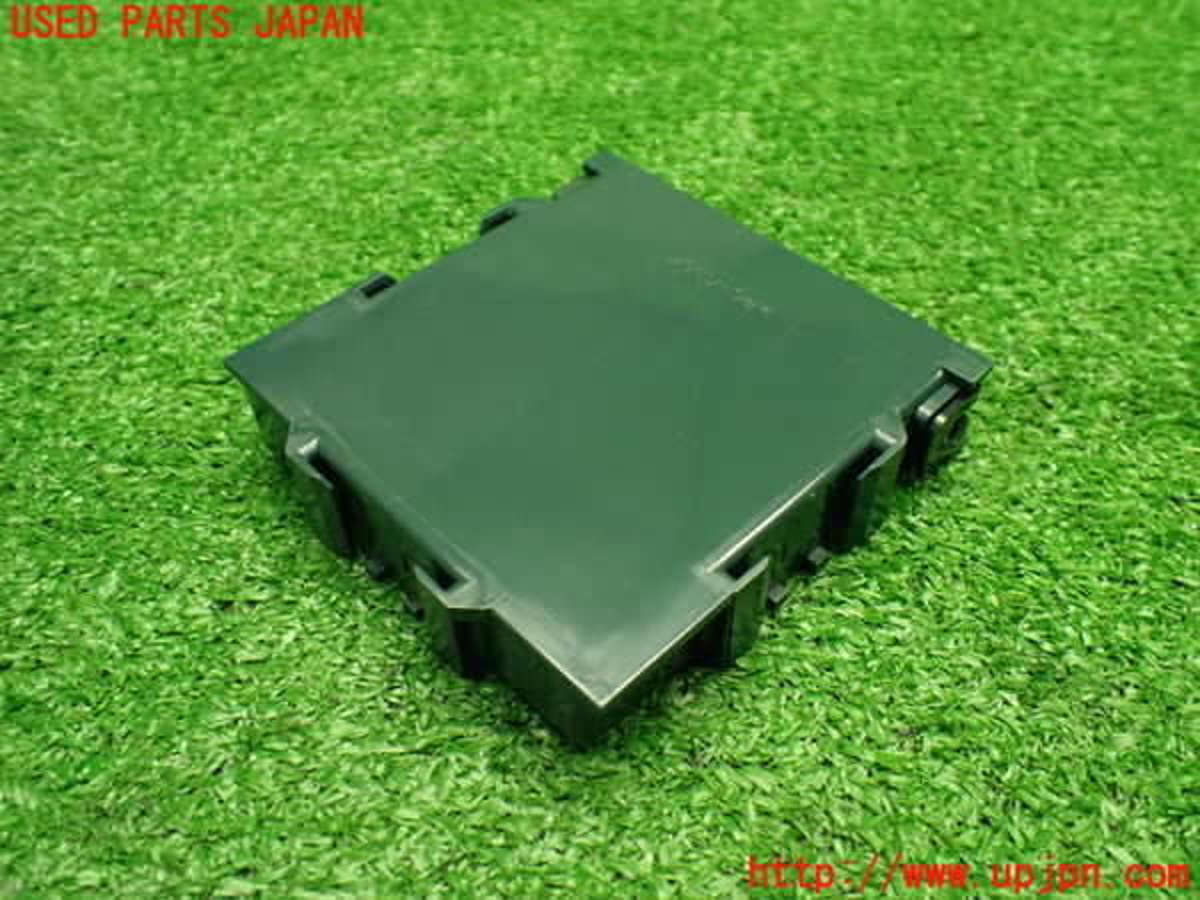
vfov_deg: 46.8
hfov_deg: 60.0
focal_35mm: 30
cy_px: 450
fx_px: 1040
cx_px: 600
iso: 800
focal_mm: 5.4
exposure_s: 1/125
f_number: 2.3
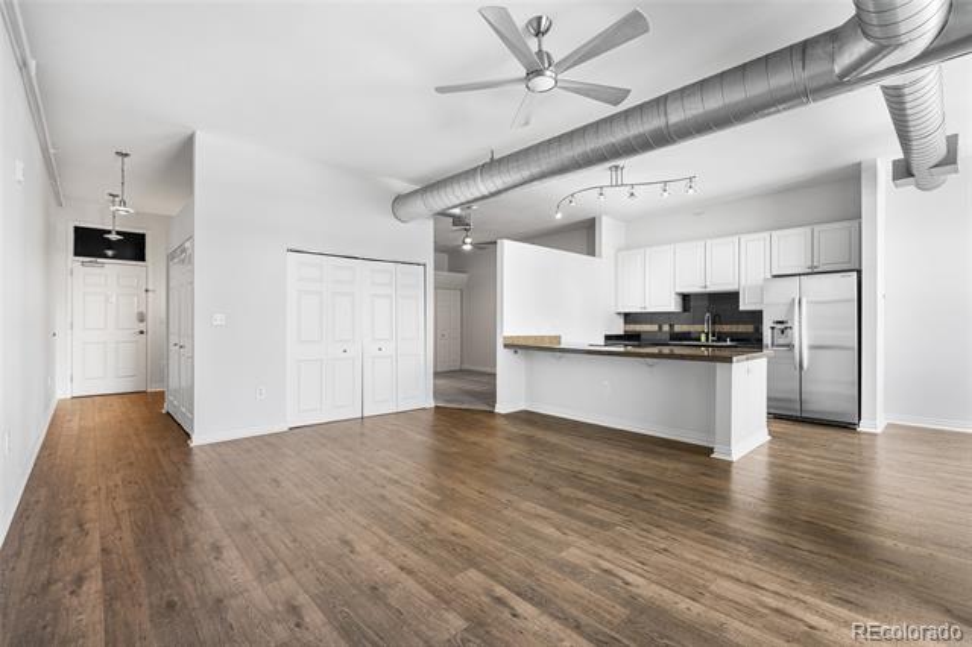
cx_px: 486
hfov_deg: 95.0
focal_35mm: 16
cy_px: 324
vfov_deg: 72.0
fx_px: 445
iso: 100
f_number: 4
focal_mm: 16.5
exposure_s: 1/6
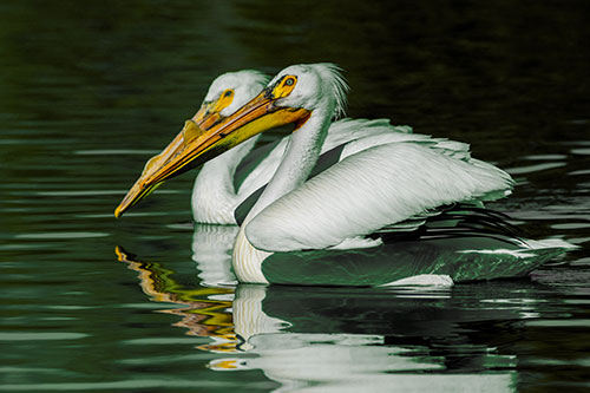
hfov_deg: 2.8
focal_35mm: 750
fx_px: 12287
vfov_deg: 1.8
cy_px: 196
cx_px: 295
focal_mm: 750
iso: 2000
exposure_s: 1/4000
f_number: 12
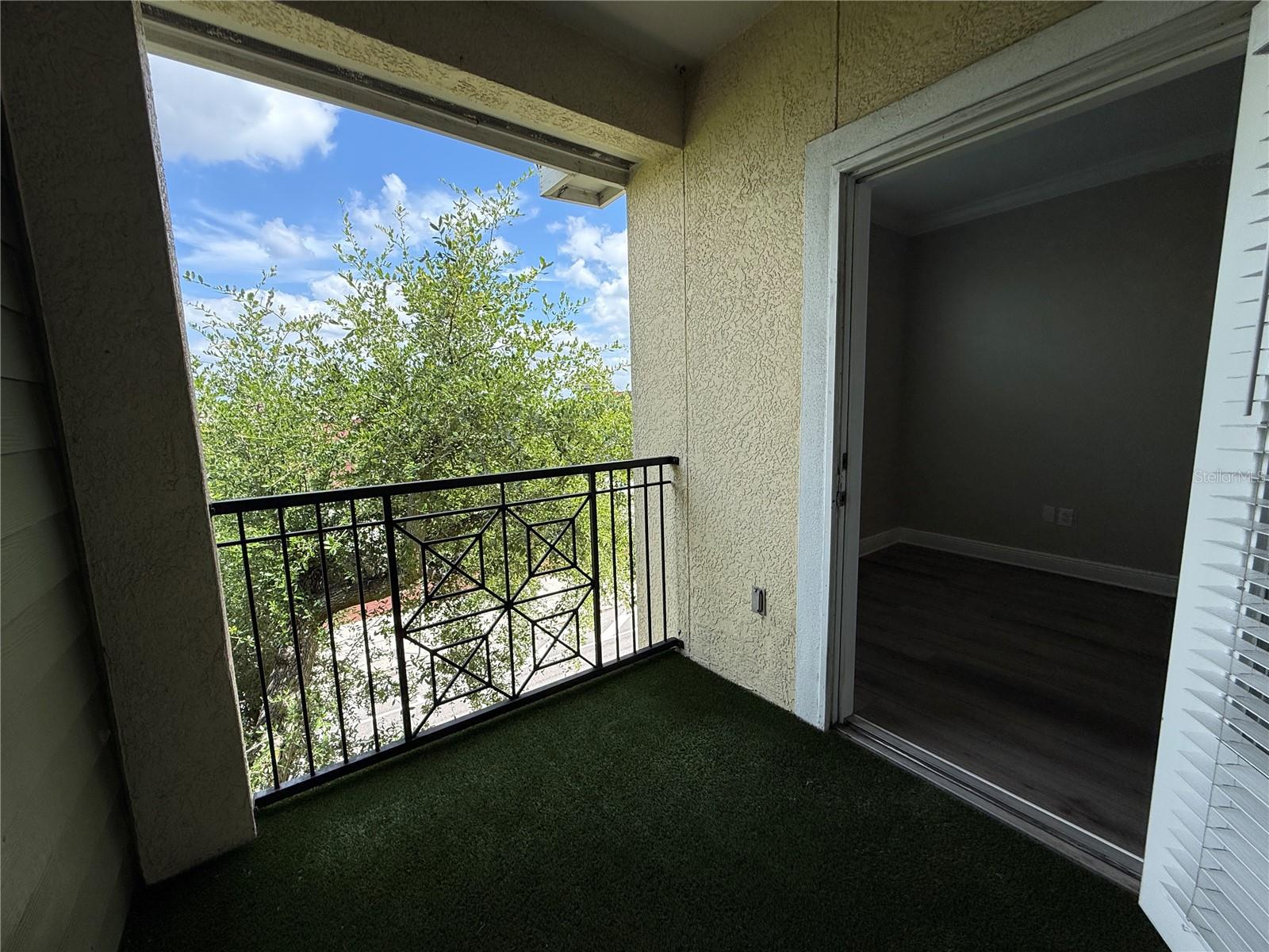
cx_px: 634
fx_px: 513
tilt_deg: -8.2
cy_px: 476
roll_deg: +2.2
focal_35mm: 14
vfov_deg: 85.7
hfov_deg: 102.1
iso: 64
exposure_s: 1/742
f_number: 2.2
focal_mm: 2.22
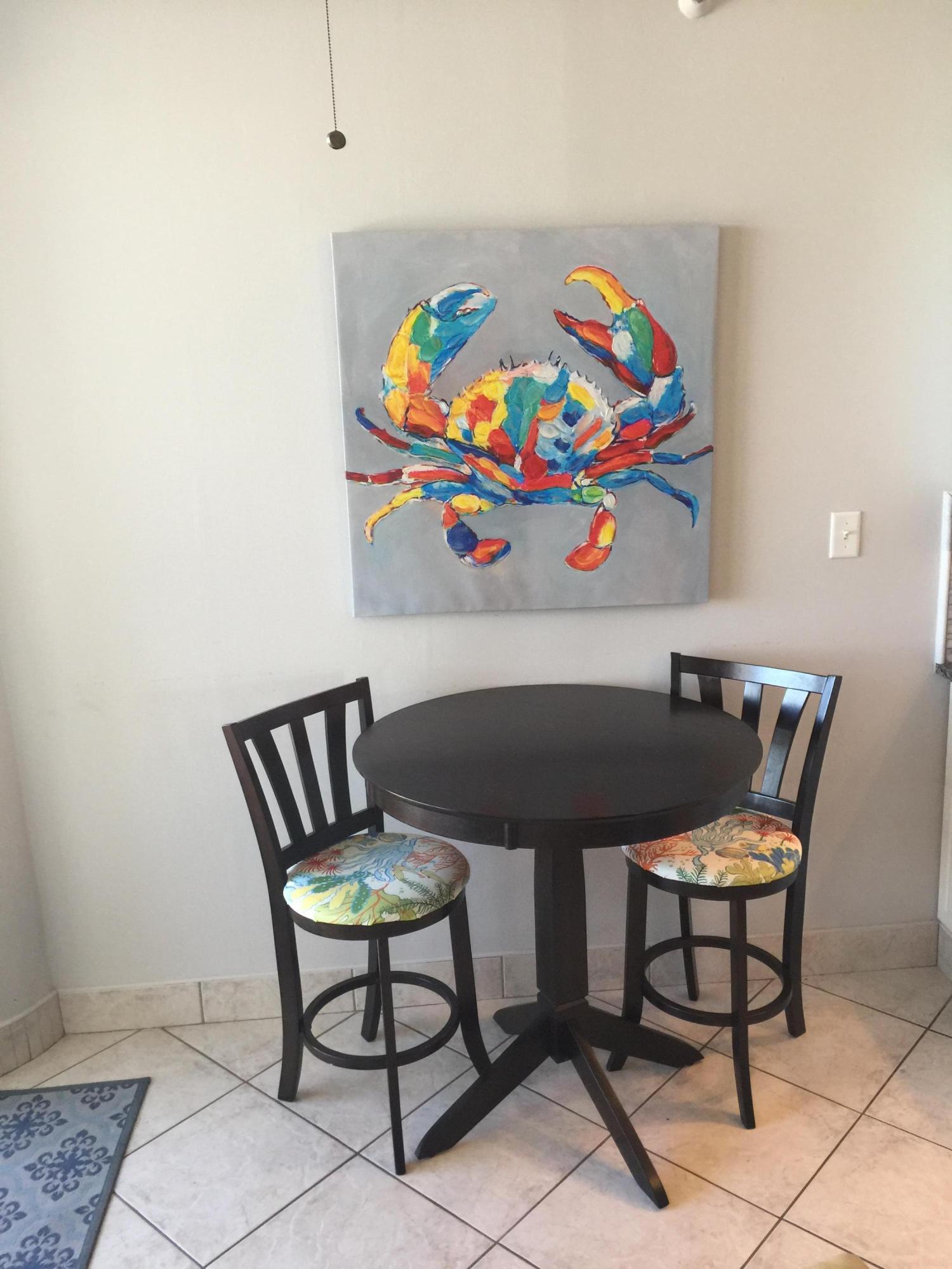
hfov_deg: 48.2
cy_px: 634
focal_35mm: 29
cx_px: 476
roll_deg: +3.3
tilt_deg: -13.7
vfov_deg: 61.7
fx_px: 1063
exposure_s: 1/30
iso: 50
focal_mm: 4.15
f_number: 2.2
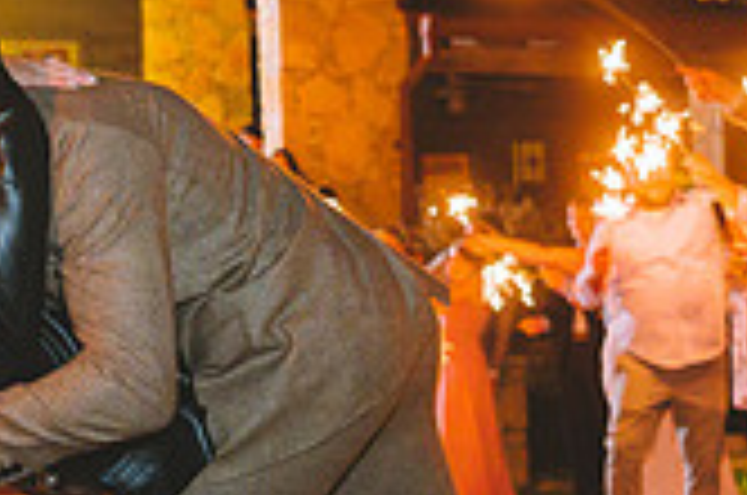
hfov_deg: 23.3
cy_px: 344
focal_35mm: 86
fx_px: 1781
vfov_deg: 15.8
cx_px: 134
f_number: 2.8
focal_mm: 24
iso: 2500
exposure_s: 1/50
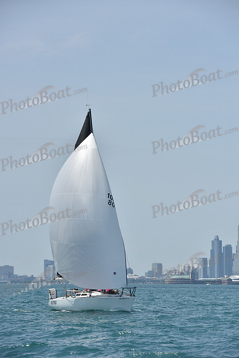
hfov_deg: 8.6
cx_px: 120
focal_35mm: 160
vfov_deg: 12.8
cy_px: 179
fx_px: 1592
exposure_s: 1/1250
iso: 250
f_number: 9
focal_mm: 160
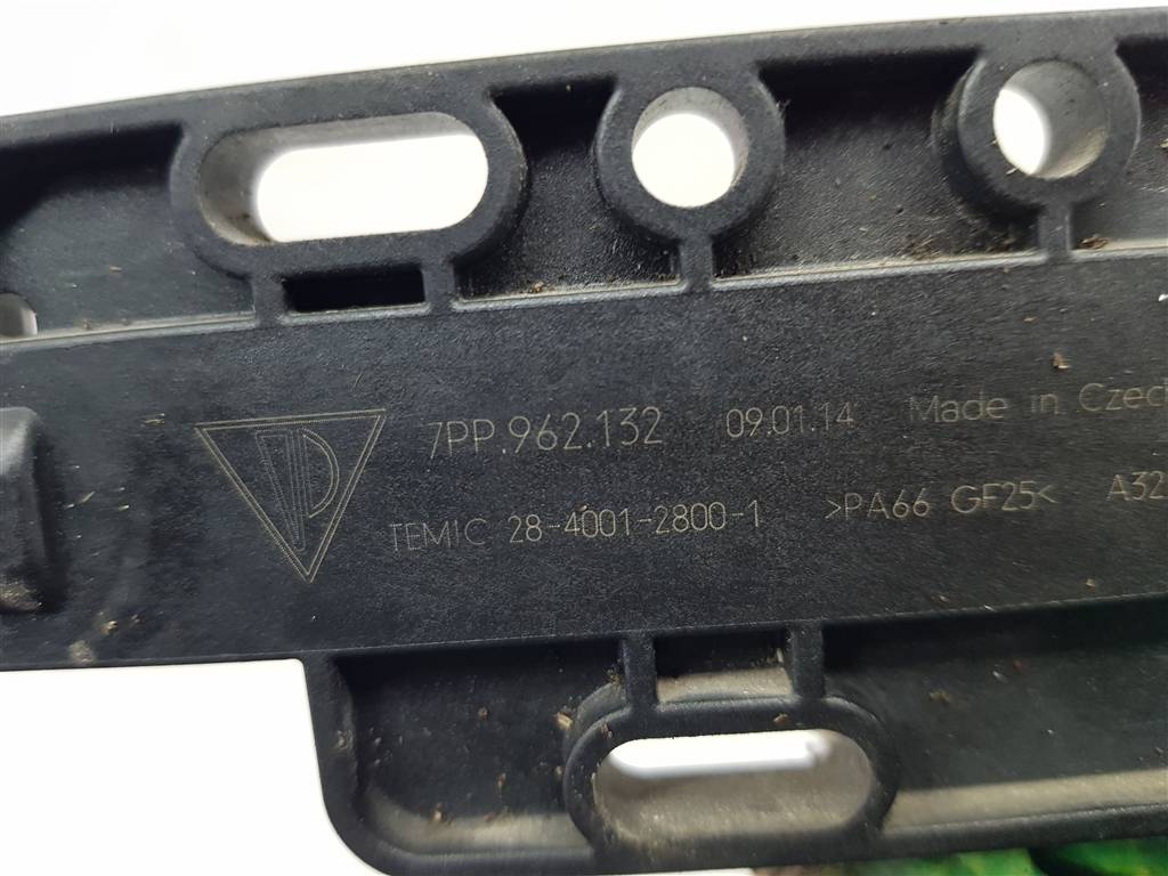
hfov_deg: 67.3
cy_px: 438
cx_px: 584
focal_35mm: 26
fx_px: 877
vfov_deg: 53.1
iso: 200
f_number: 1.7
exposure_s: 1/100
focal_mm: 4.2
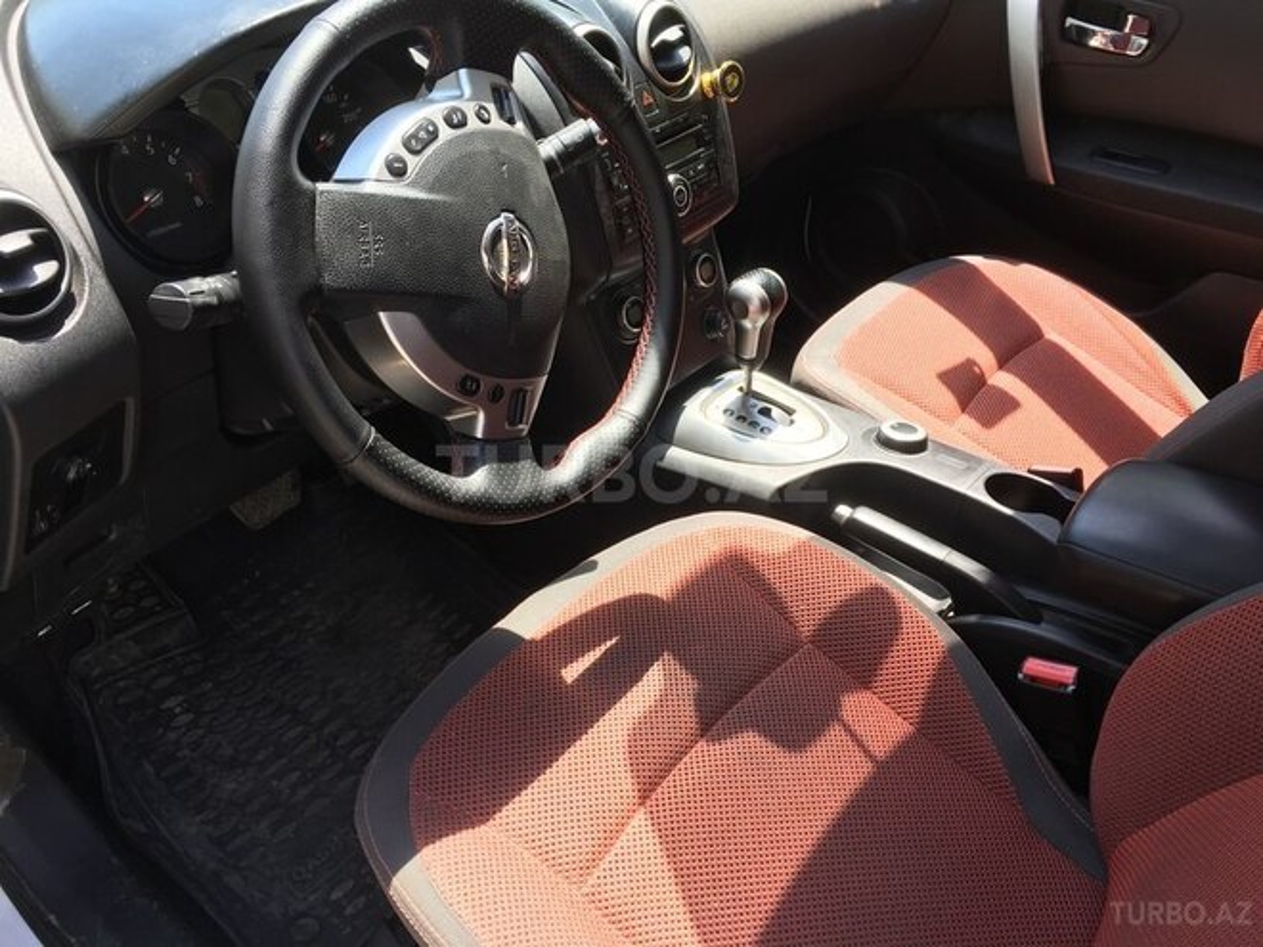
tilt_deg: -39.1
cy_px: 474
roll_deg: -1.9
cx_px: 632
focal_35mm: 29
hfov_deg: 61.7
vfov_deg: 48.2
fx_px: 1058
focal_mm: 4.15
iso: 25
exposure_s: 1/139
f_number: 2.2
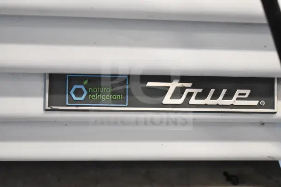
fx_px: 527
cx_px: 140
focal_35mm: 68
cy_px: 94
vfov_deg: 20.2
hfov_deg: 29.9
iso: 6400
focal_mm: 45
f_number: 5
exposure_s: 1/250
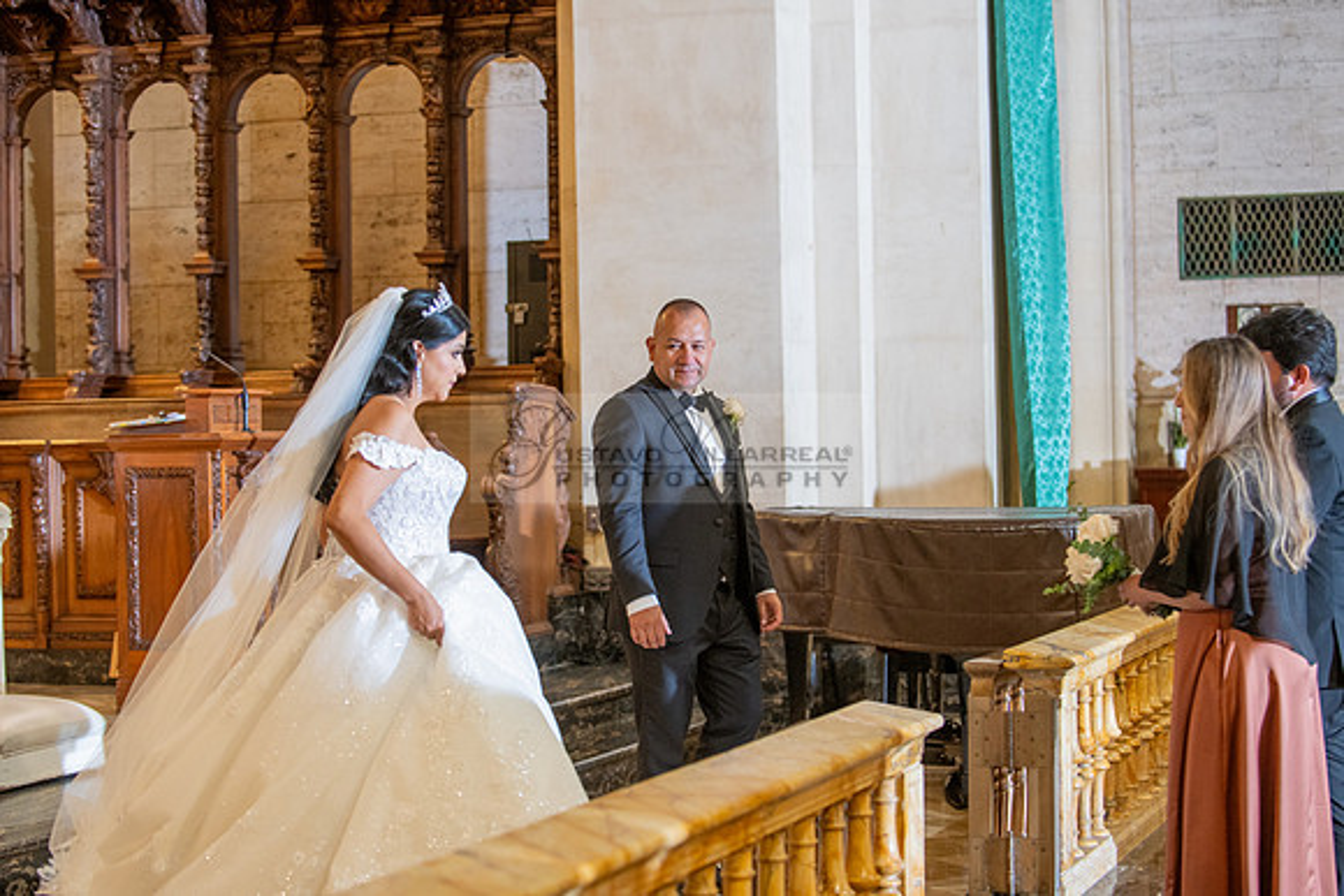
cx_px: 672
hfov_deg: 28.8
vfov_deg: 19.5
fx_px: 2614
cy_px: 448
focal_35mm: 70
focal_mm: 70
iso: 1000
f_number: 2.8
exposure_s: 1/100
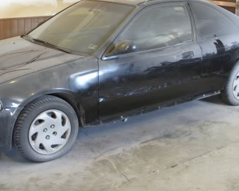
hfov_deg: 34.7
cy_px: 72
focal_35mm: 54
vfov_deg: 28.0
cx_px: 109
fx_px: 382
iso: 200
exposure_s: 1/8
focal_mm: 6.3
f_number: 3.3
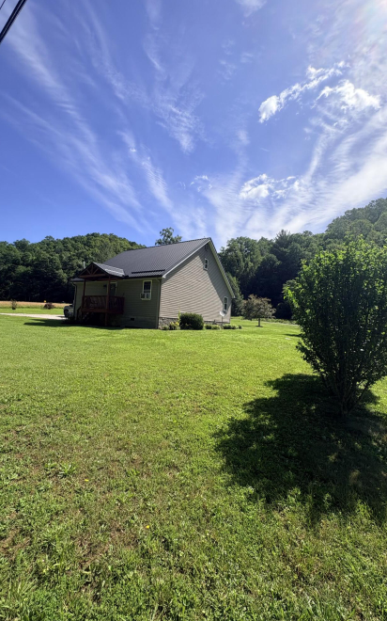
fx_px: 253
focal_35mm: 15
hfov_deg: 74.7
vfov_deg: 101.5
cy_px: 308
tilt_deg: +4.6
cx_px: 186
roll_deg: -3.0
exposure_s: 1/2146
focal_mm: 2.22
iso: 50
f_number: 2.2
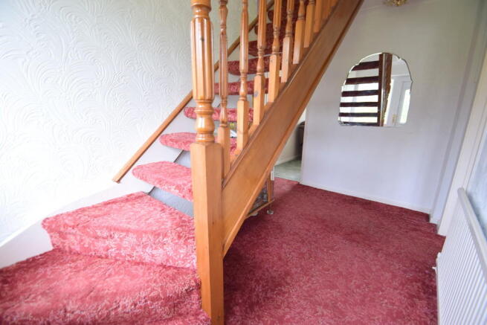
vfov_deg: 77.4
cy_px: 162
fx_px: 203
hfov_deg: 100.4
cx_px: 244
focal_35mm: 15
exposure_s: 1/80
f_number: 4.5
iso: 400
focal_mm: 10
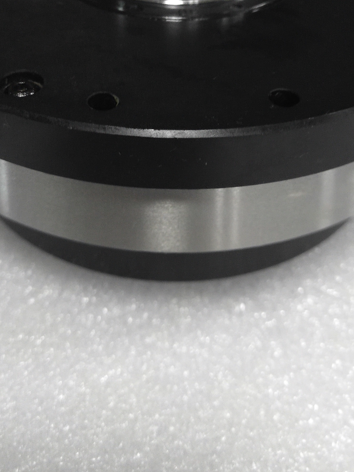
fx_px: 832
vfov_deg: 30.9
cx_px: 178
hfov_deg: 24.0
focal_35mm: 61
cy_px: 93
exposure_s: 1/33.3
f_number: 1.8
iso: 488
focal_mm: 3.95
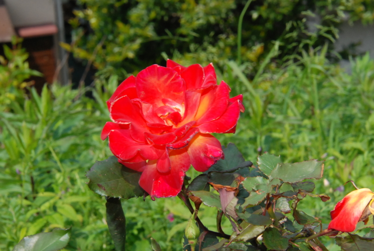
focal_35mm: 150
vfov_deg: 9.2
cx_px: 187
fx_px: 1561
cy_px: 126
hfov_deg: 13.7
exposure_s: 1/200
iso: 800
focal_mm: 100
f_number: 22
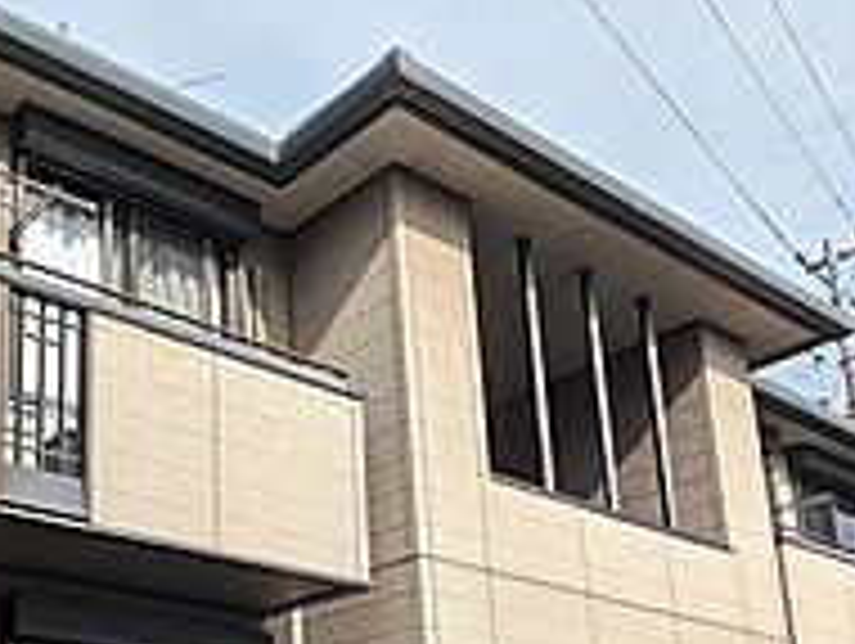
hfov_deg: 38.6
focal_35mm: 47
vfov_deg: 29.5
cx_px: 151
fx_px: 1162
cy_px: 599
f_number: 2.2
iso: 48
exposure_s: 1/1458
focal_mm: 1.83
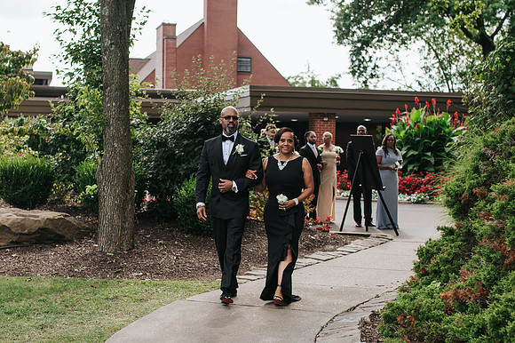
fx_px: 922
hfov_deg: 31.2
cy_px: 224
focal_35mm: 65
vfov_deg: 21.0
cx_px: 257
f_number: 2.8
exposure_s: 1/2000
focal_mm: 35
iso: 250
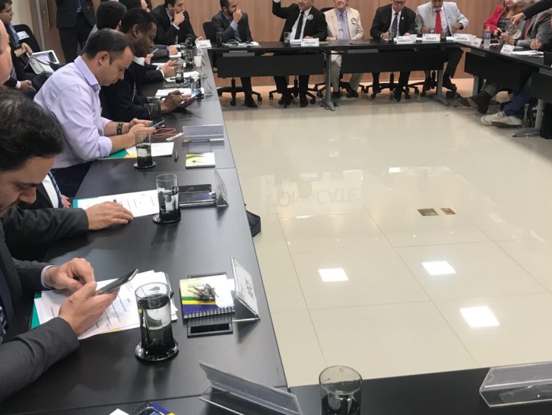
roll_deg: +1.1
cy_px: 186
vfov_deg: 38.6
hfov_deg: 50.1
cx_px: 289
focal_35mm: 37
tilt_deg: -18.9
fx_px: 590
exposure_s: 1/30
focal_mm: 3.99
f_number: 1.8
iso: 32
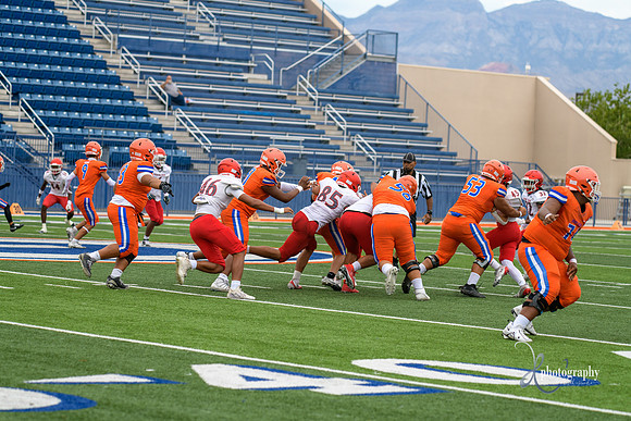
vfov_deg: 10.2
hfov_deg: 15.2
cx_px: 316
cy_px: 210
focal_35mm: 135
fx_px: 2367
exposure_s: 1/1000
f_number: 3.5
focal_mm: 135
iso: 400
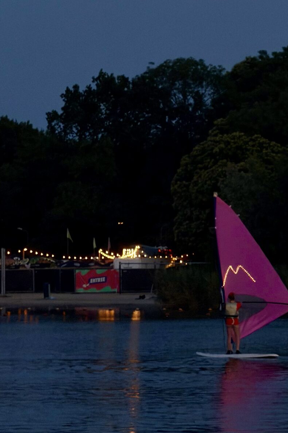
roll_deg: +0.3
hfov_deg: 4.1
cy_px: 181
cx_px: 234
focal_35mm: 338
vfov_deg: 6.1
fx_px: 4056
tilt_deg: +1.1
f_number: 2.8
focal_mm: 16.89
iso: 500
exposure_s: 1/90
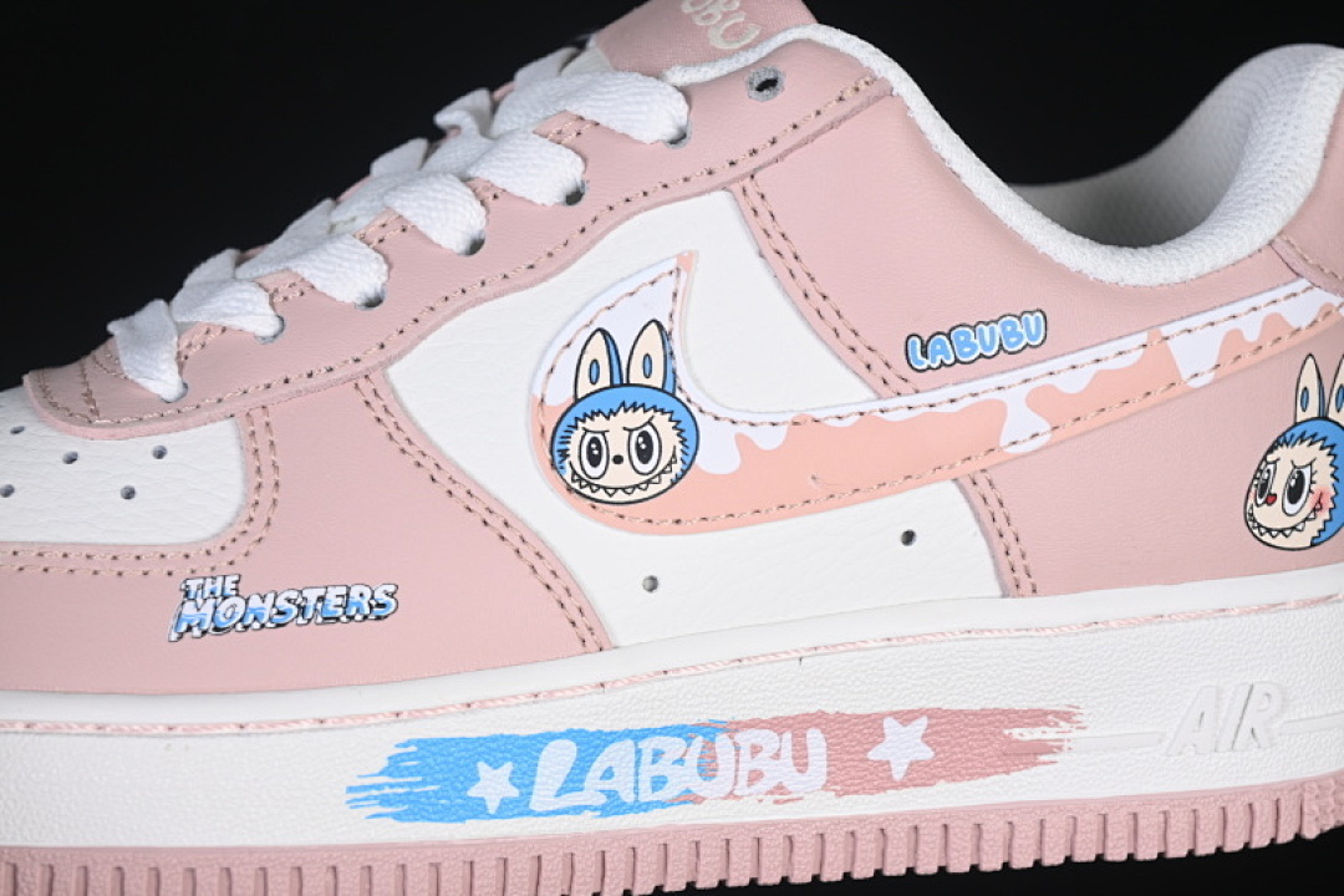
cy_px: 448
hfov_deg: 27.0
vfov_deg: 18.2
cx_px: 672
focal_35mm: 75
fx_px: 2800
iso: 160
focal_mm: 50
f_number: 7.1
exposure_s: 1/80
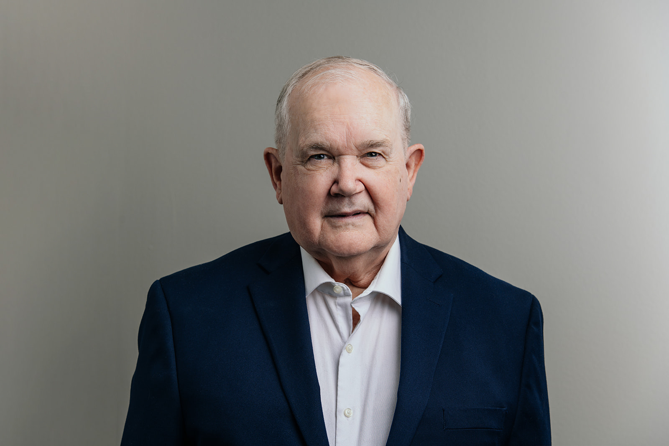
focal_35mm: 125
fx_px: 2323
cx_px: 334
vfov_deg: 11.0
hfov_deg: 16.4
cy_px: 223
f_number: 7.1
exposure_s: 1/160
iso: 64
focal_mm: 125
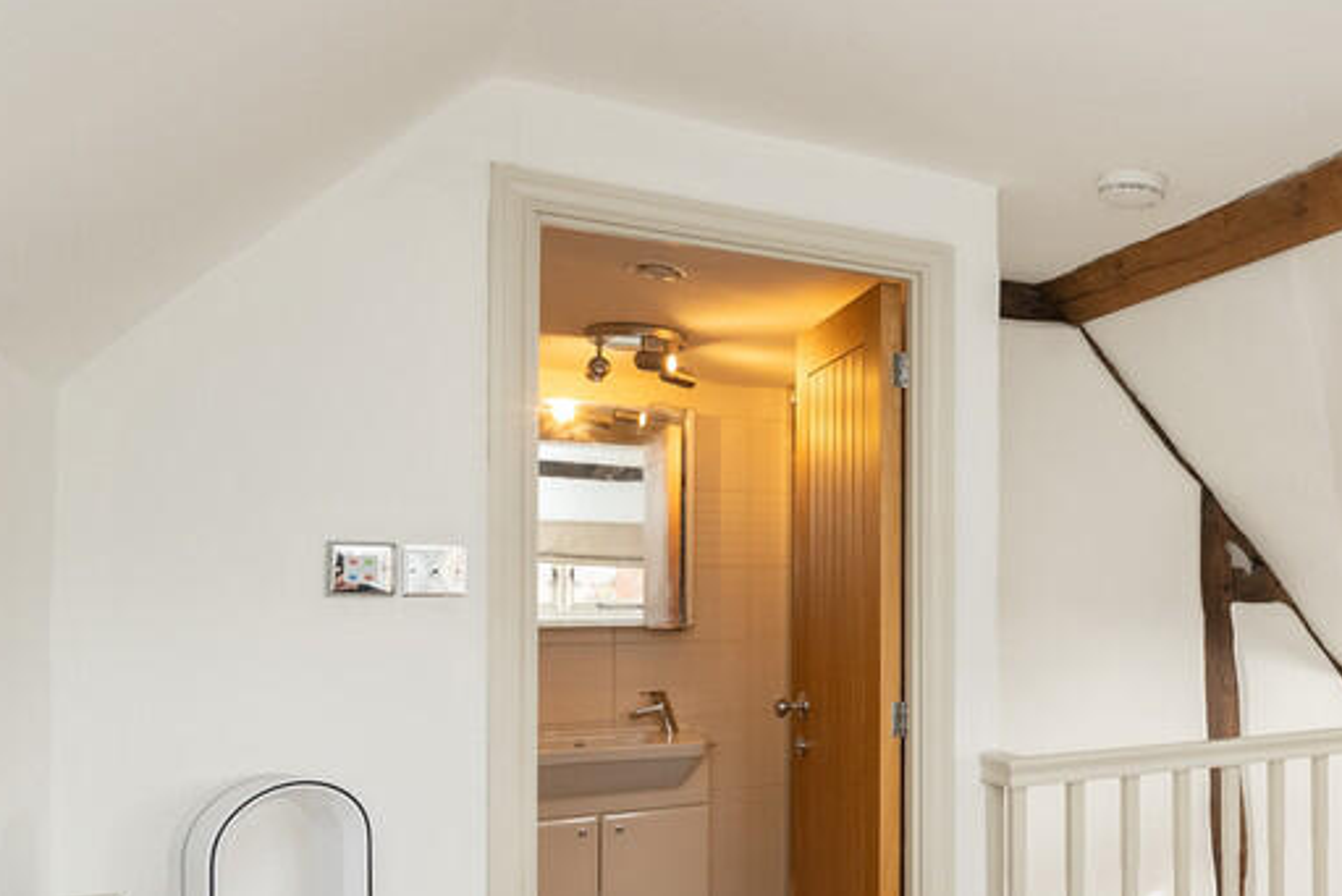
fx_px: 1194
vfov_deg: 40.5
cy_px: 613
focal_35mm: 32
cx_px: 1308
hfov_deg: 49.3
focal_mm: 16
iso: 1250
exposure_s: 1/60
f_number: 7.1
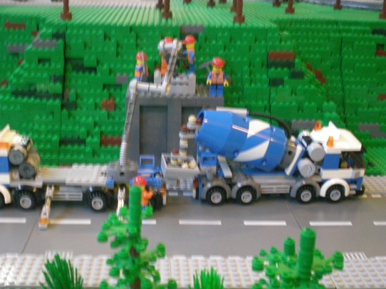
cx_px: 169
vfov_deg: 28.0
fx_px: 580
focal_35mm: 52
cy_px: 159
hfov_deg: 36.8
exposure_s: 1/14
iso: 400
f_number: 3.5
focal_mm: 7.4
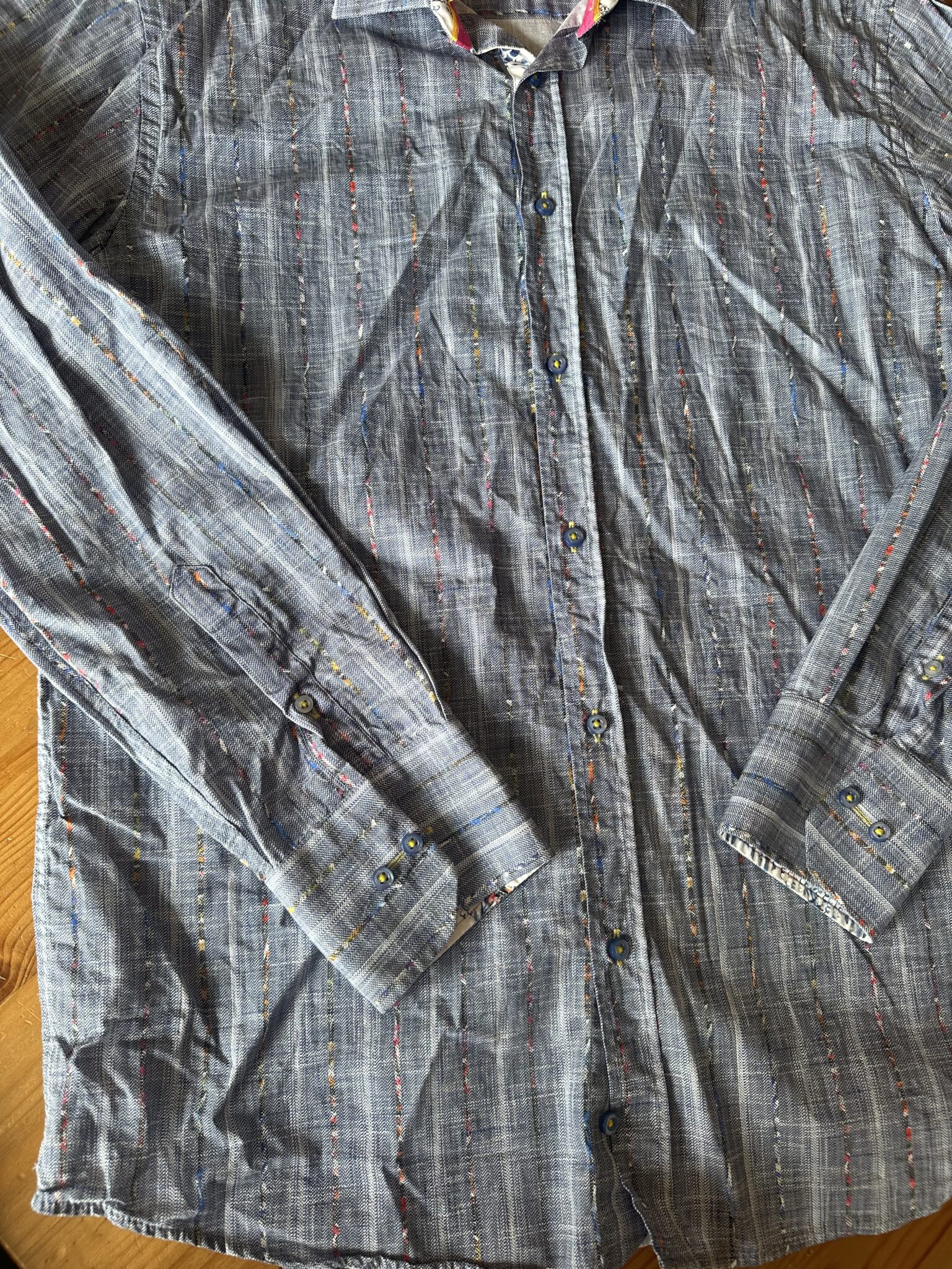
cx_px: 476
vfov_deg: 71.6
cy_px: 634
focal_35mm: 24
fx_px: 880
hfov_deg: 56.8
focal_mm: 6.86
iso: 125
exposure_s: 1/120
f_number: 1.78
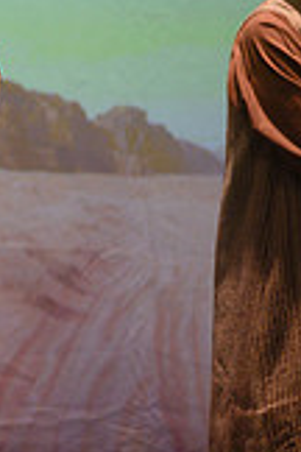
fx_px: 8741
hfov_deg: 2.0
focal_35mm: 697
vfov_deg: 3.0
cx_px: -471
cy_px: 177
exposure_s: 1/200
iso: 640
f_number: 2.8
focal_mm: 195
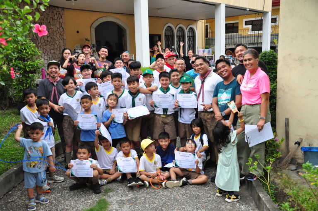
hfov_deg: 53.2
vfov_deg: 36.8
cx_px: 159
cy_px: 106
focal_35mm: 36
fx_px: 318
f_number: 3.8
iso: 800
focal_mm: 24
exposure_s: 1/640
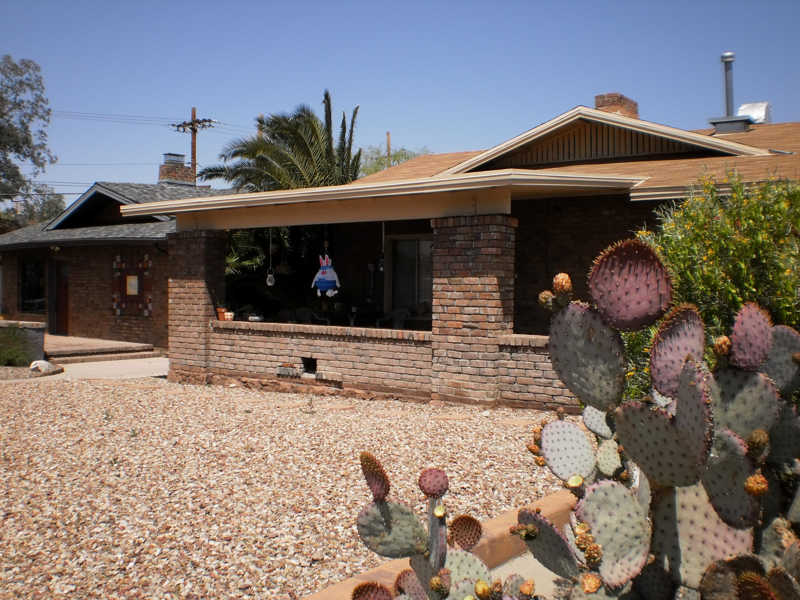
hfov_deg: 51.4
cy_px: 300
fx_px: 832
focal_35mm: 36
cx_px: 400
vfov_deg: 39.7
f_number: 4.6
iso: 100
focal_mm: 6.3
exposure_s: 1/1000
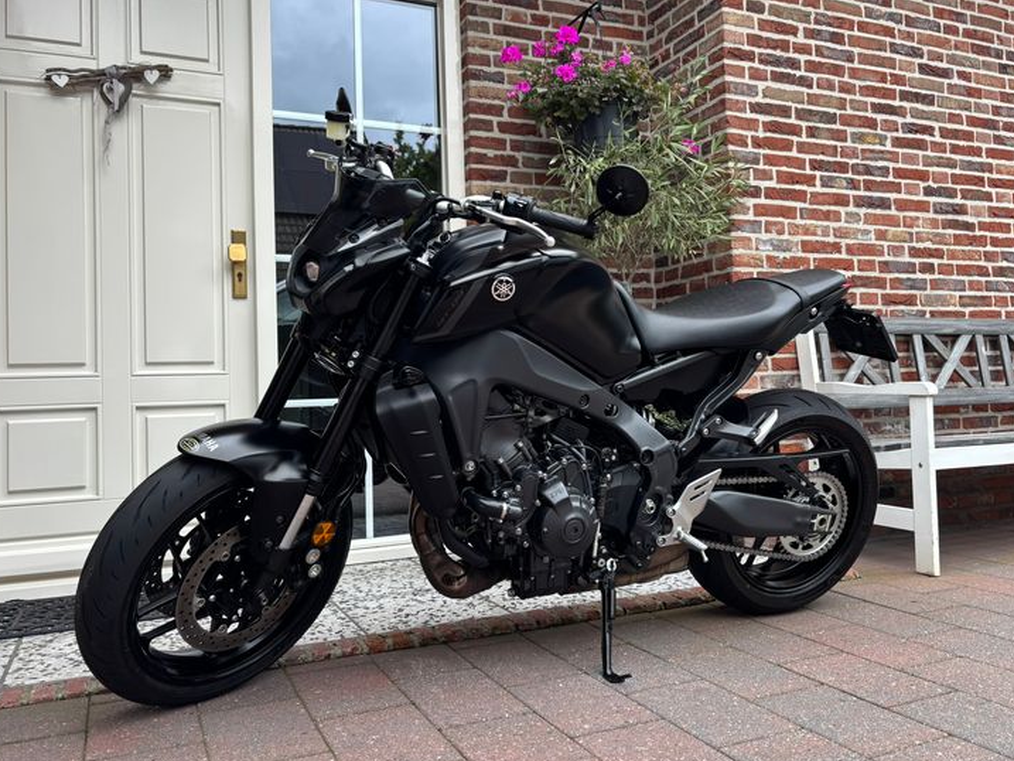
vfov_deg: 48.2
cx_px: 501
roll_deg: +1.7
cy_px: 355
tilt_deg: +2.2
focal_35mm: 29
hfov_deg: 61.6
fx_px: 850
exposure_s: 1/155
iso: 40
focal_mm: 5.96
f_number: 1.6
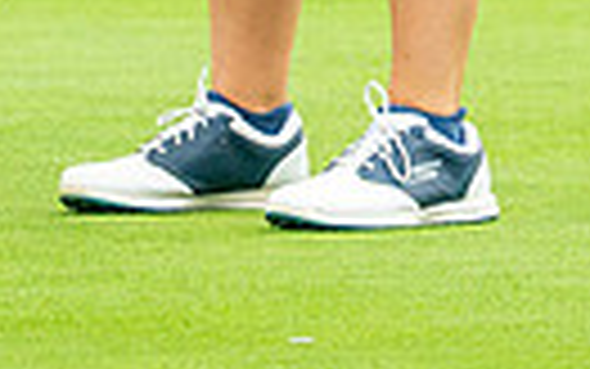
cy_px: -414
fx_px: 32527
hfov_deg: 1.0
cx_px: 599
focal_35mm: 2022
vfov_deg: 0.7
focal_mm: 300
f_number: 4.5
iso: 400
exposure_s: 1/1600
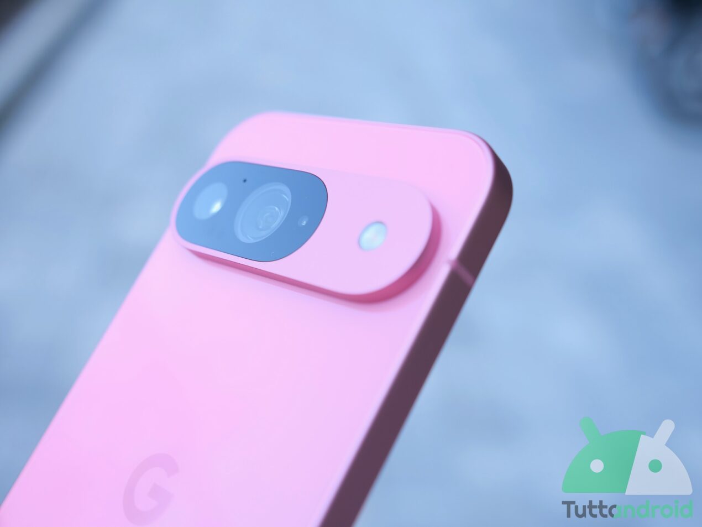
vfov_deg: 31.5
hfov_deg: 41.2
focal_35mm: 46
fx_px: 933
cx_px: 351
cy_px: 264
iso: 200
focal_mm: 23
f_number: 2.8
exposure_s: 1/200
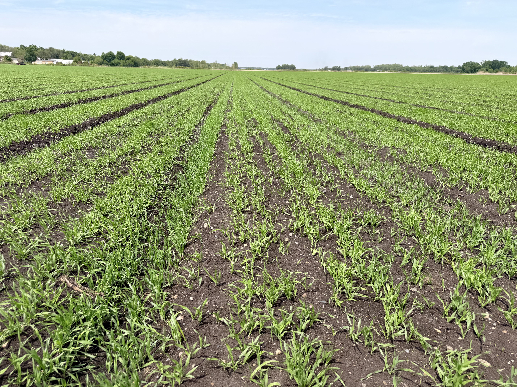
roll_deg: -0.3
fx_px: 358
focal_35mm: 24
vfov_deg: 56.8
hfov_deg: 71.6
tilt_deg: -17.7
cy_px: 194
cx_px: 258
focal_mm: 6.76
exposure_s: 1/3425
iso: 80
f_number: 1.78
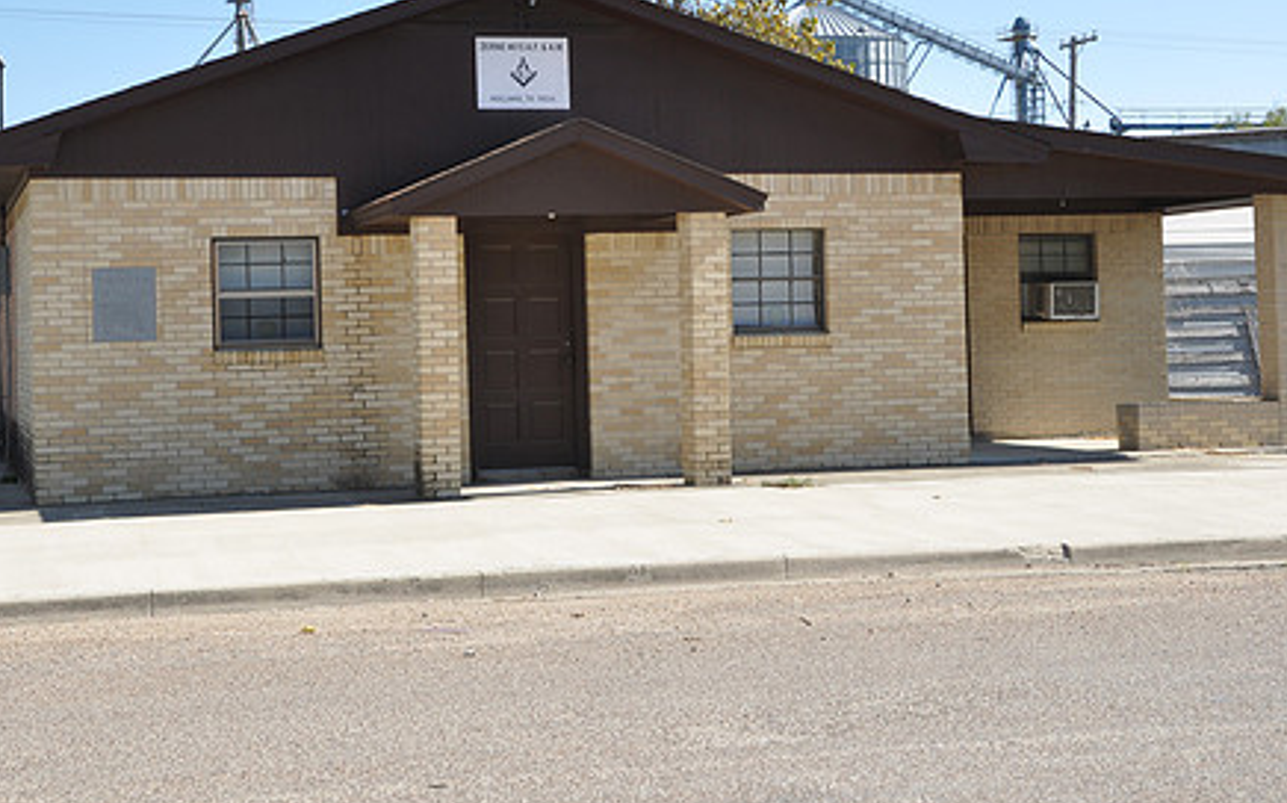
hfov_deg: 31.5
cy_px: 255
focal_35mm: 65
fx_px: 2279
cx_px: 564
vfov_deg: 19.9
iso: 200
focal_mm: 32
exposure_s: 1/200
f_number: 7.1
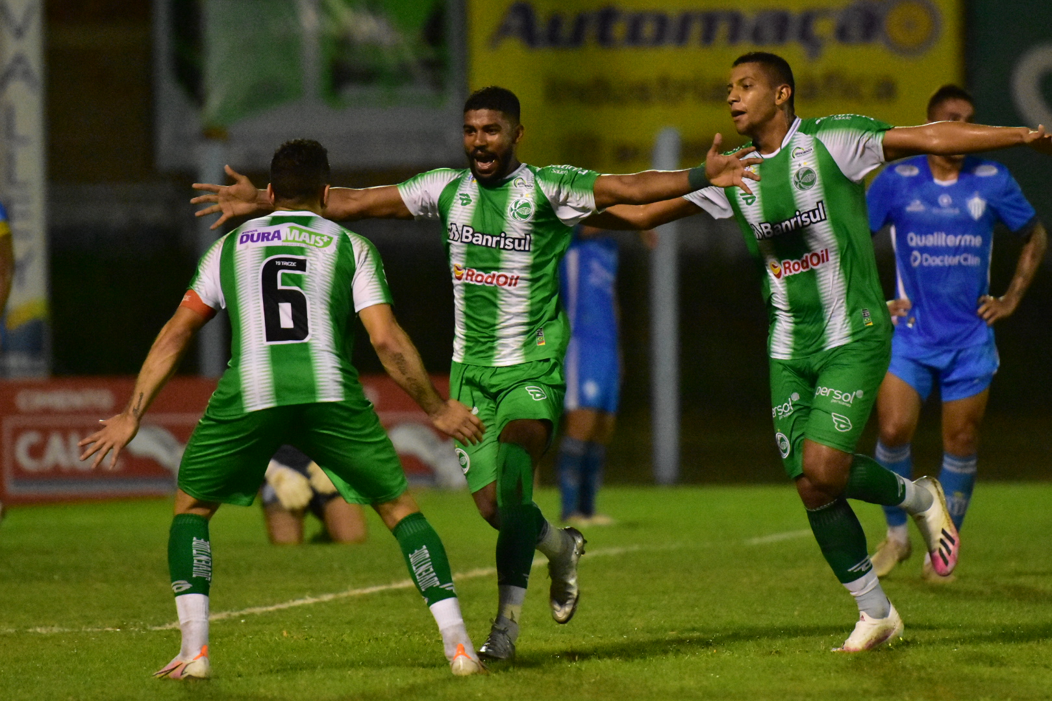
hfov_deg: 6.9
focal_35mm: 300
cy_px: 350
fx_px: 8766
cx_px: 526
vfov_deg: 4.6
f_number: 3.2
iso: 6400
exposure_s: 1/1000
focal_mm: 200
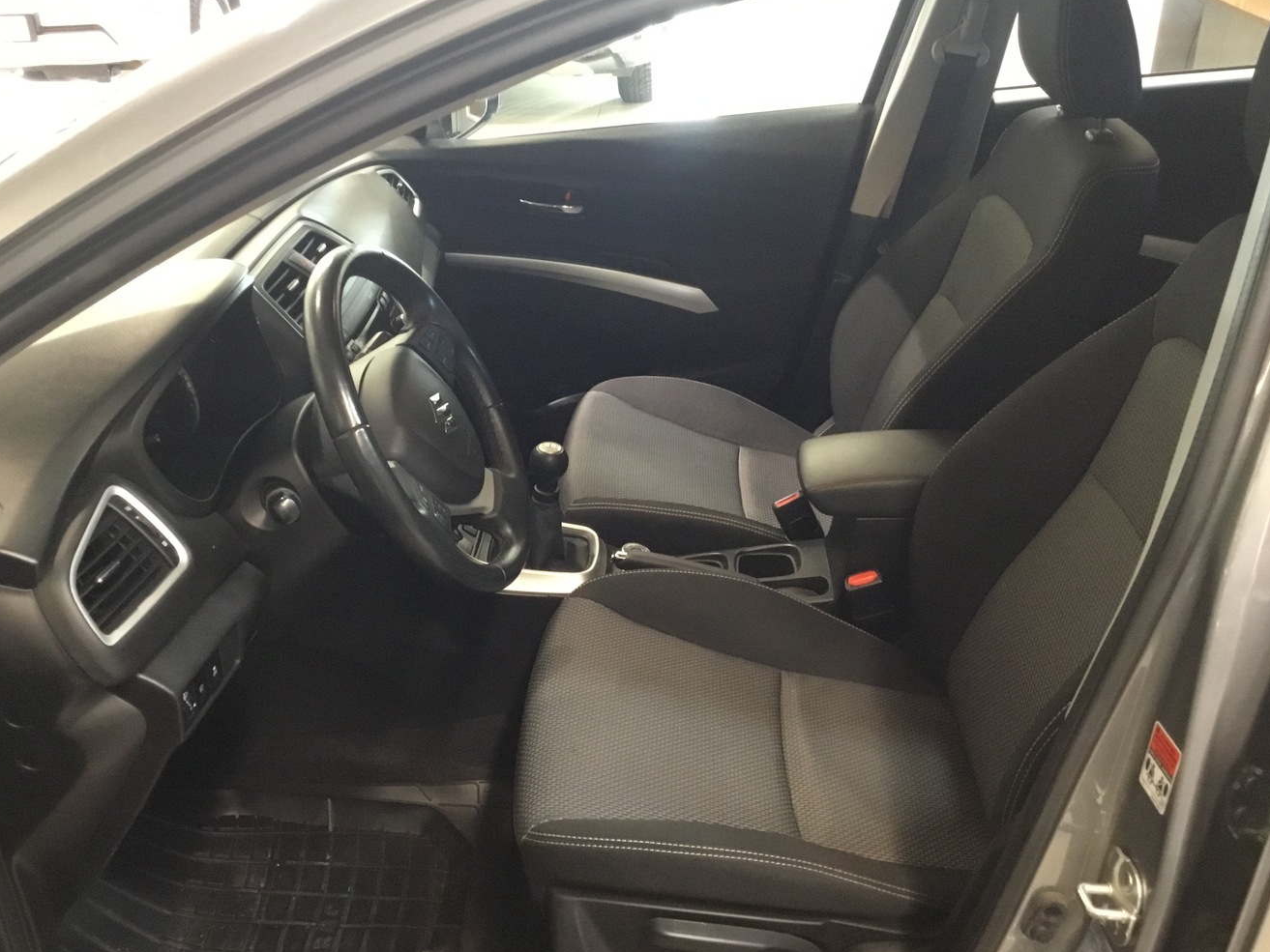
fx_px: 1248
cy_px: 495
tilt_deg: -29.1
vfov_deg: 41.8
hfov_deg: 53.9
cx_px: 603
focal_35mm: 34
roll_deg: +2.6
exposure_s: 1/17
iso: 250
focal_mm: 3.3
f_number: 2.4
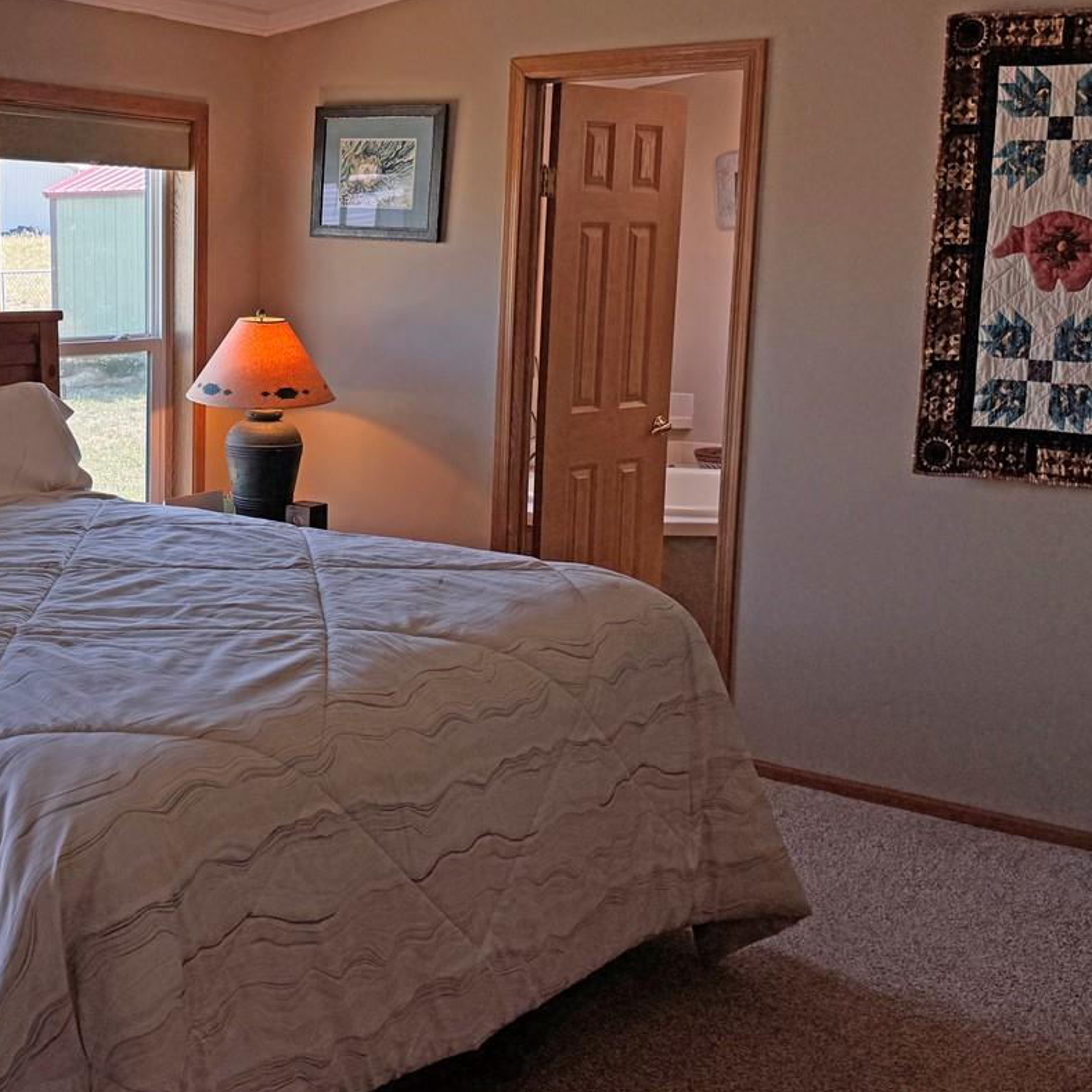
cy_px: 469
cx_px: 162
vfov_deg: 39.1
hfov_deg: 37.2
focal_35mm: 43
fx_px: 1535
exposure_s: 1/792
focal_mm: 6.76
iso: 80
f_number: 1.78
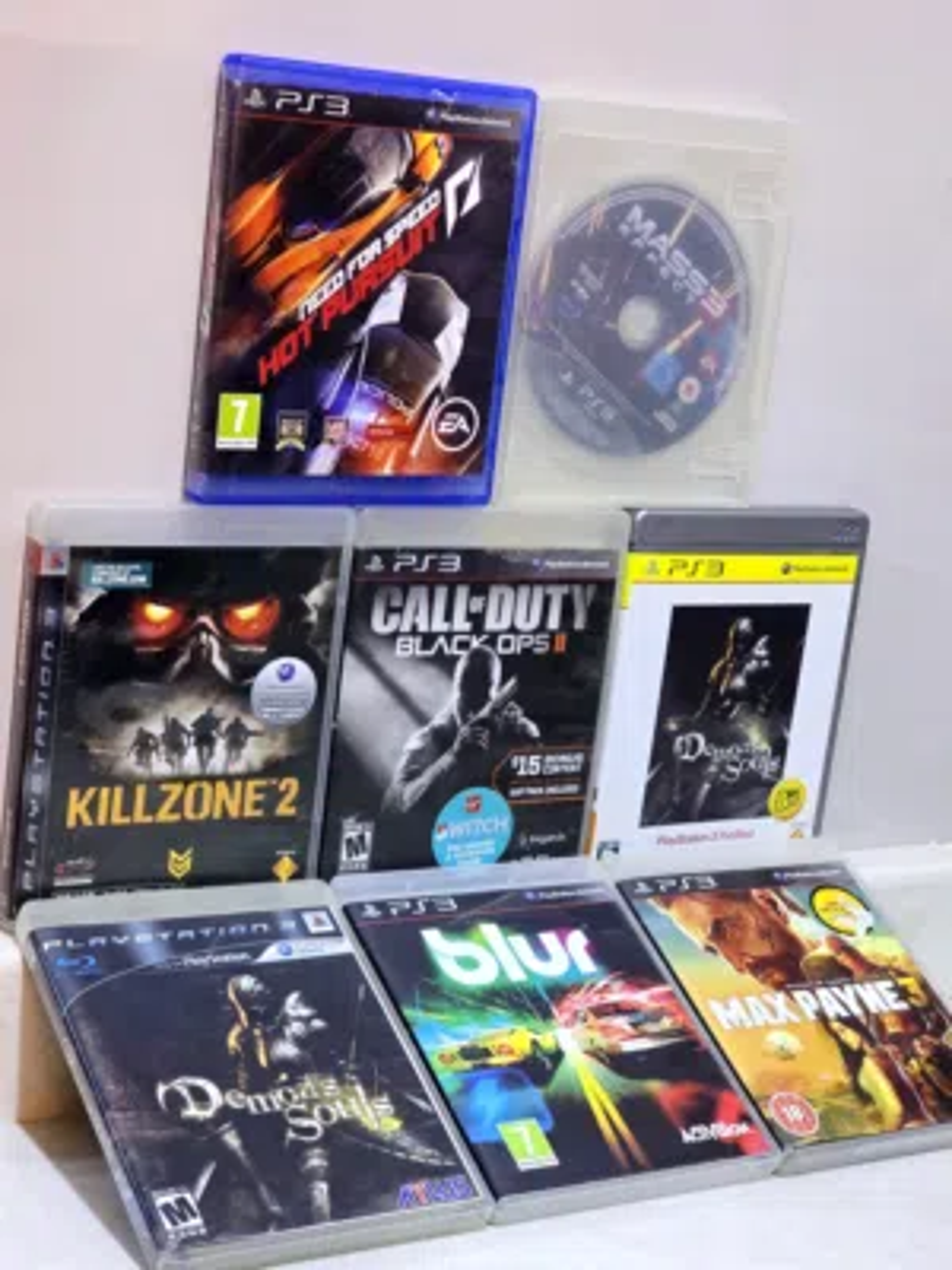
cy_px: 635
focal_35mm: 69
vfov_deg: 28.2
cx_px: 476
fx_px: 2530
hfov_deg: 21.3
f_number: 2.4
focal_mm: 7.9
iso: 400
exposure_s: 1/33.3
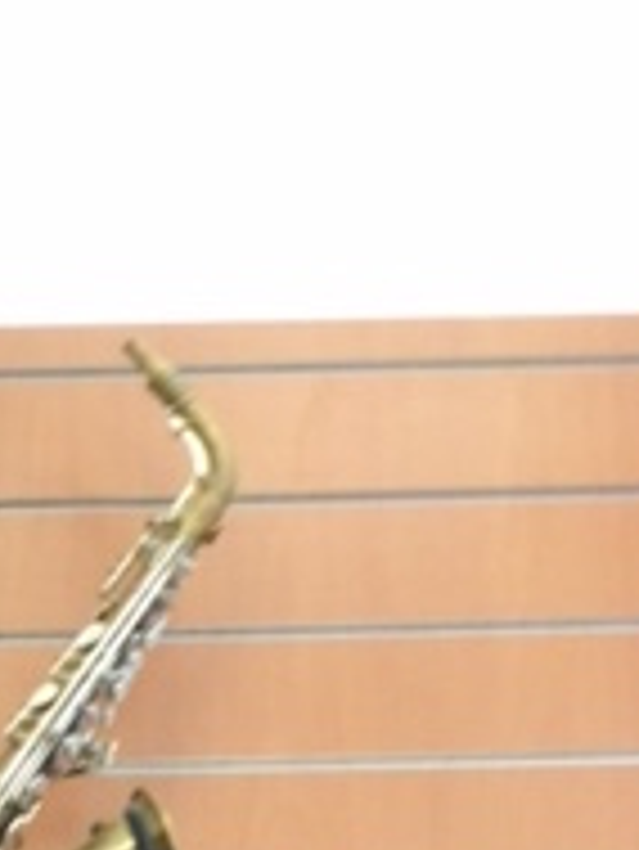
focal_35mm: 98
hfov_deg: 14.0
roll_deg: +0.4
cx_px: -374
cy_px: 1336
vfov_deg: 17.6
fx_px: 2409
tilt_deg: +0.1
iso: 320
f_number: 2.2
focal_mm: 4.15
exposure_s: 1/33
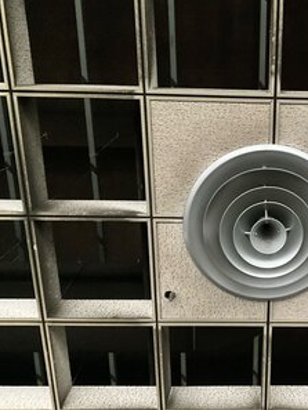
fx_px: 462
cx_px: 264
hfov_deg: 35.2
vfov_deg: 47.8
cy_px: 206
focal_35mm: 39
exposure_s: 1/30
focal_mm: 3
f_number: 1.8
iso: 500
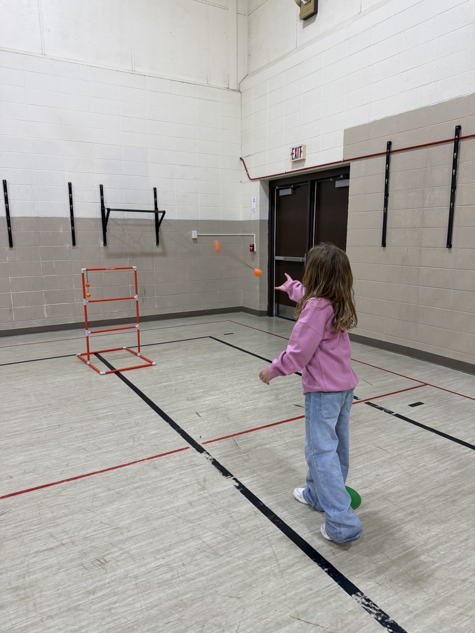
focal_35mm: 24
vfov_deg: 71.6
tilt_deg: -10.3
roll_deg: +2.2
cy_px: 316
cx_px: 238
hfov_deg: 56.8
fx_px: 439
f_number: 1.78
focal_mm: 6.76
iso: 160
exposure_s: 1/121
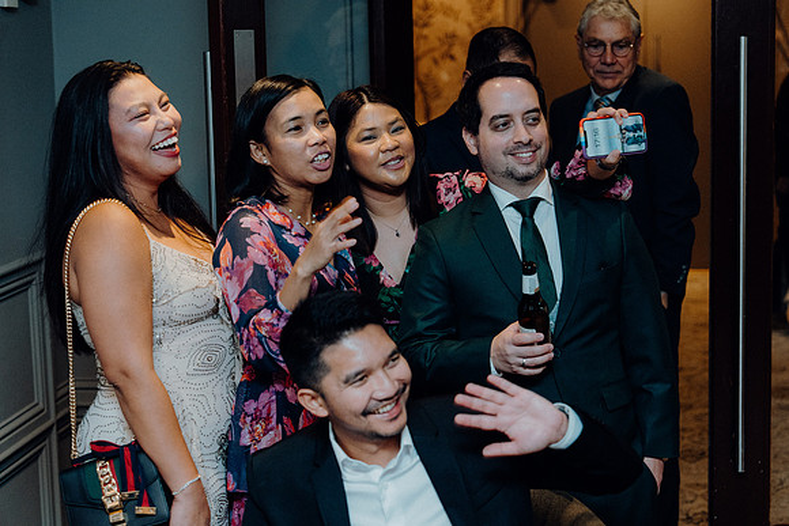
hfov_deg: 28.8
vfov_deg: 19.5
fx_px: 1534
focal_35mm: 70
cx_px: 394
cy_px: 263
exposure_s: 1/160
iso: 3200
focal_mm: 70
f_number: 3.5
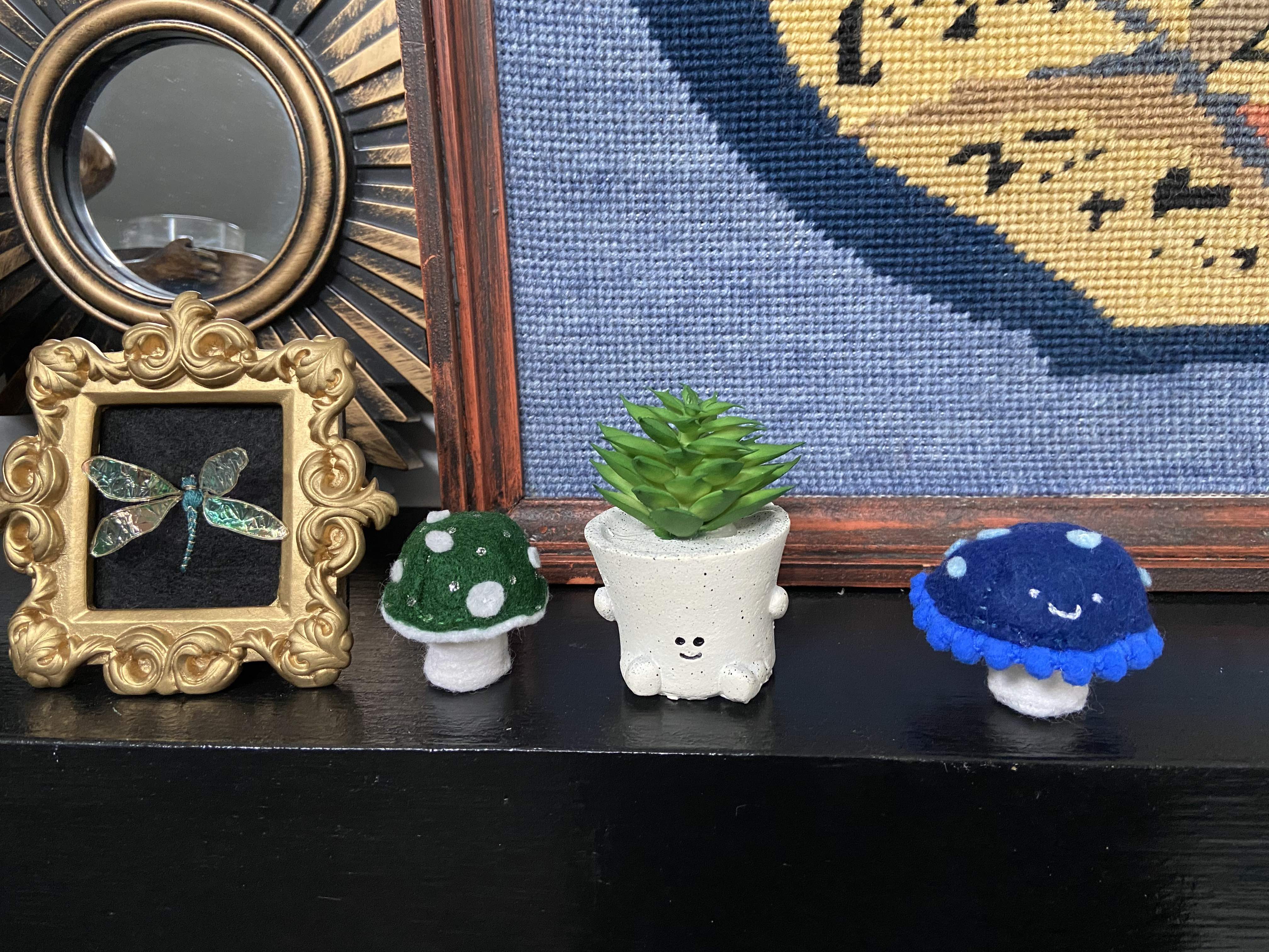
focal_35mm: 26
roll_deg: +2.1
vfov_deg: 53.1
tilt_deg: -17.3
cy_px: 476
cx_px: 634
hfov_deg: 67.3
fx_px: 953
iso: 640
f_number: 1.8
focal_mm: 4.25
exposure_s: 1/40
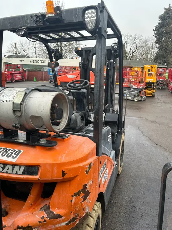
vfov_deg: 67.3
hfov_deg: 53.1
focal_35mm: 26
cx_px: 86
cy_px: 115
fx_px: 172
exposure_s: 1/312
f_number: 1.5
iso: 50
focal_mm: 5.7
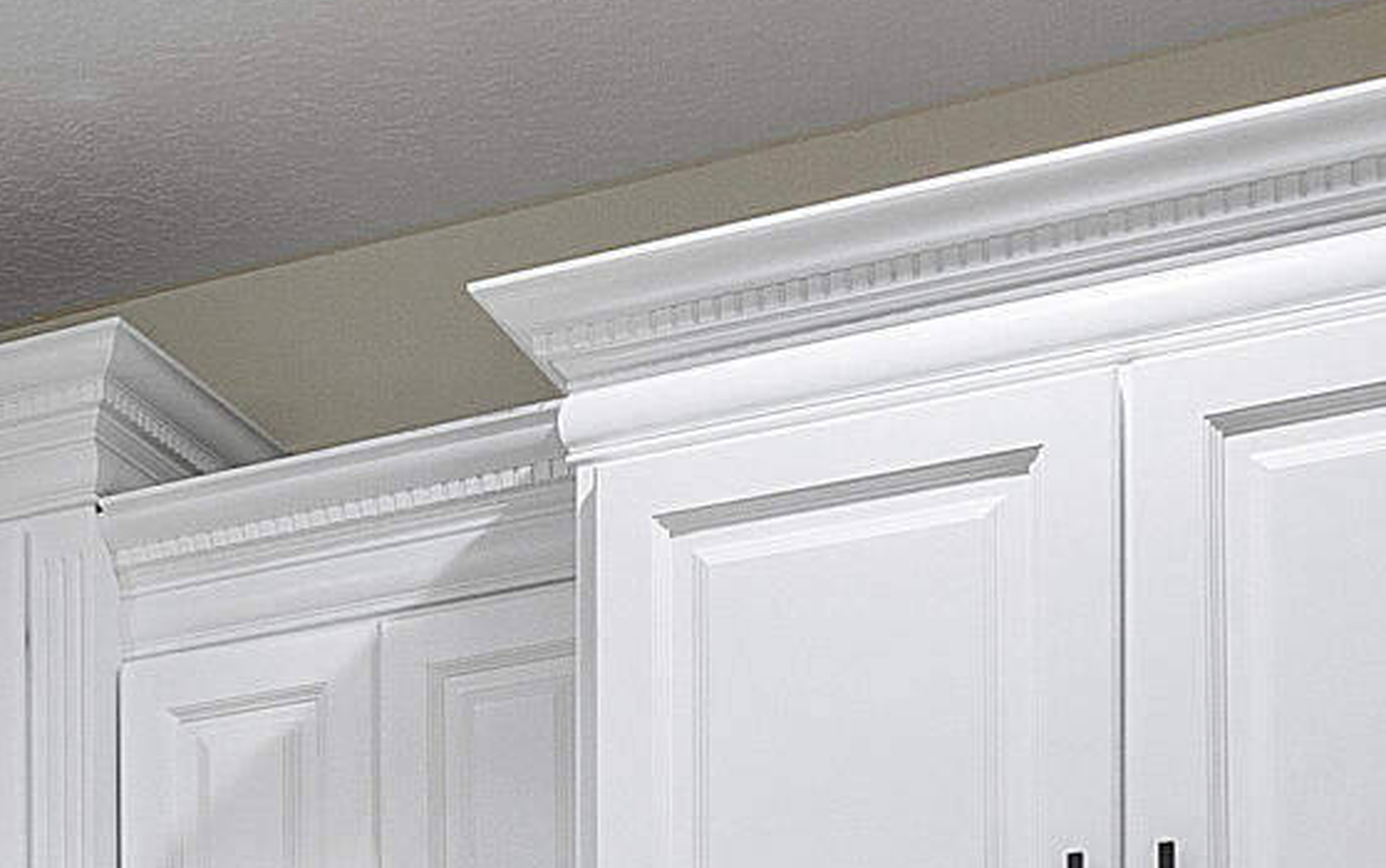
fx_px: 3099
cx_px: -92
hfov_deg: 23.8
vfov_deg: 14.0
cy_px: 1608
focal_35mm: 82
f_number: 11
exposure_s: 1/4
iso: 160
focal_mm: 10
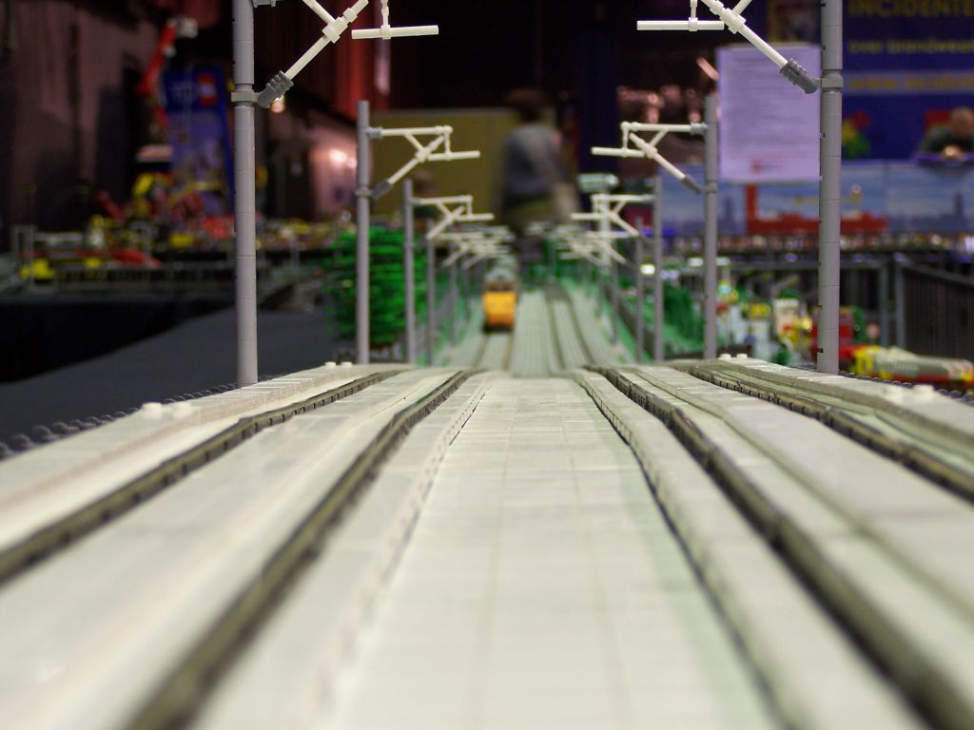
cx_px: 487
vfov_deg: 19.6
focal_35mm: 75
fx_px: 2110
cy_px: 365
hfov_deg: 26.0
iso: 80
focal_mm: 12.4
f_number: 3.2
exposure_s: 1/4
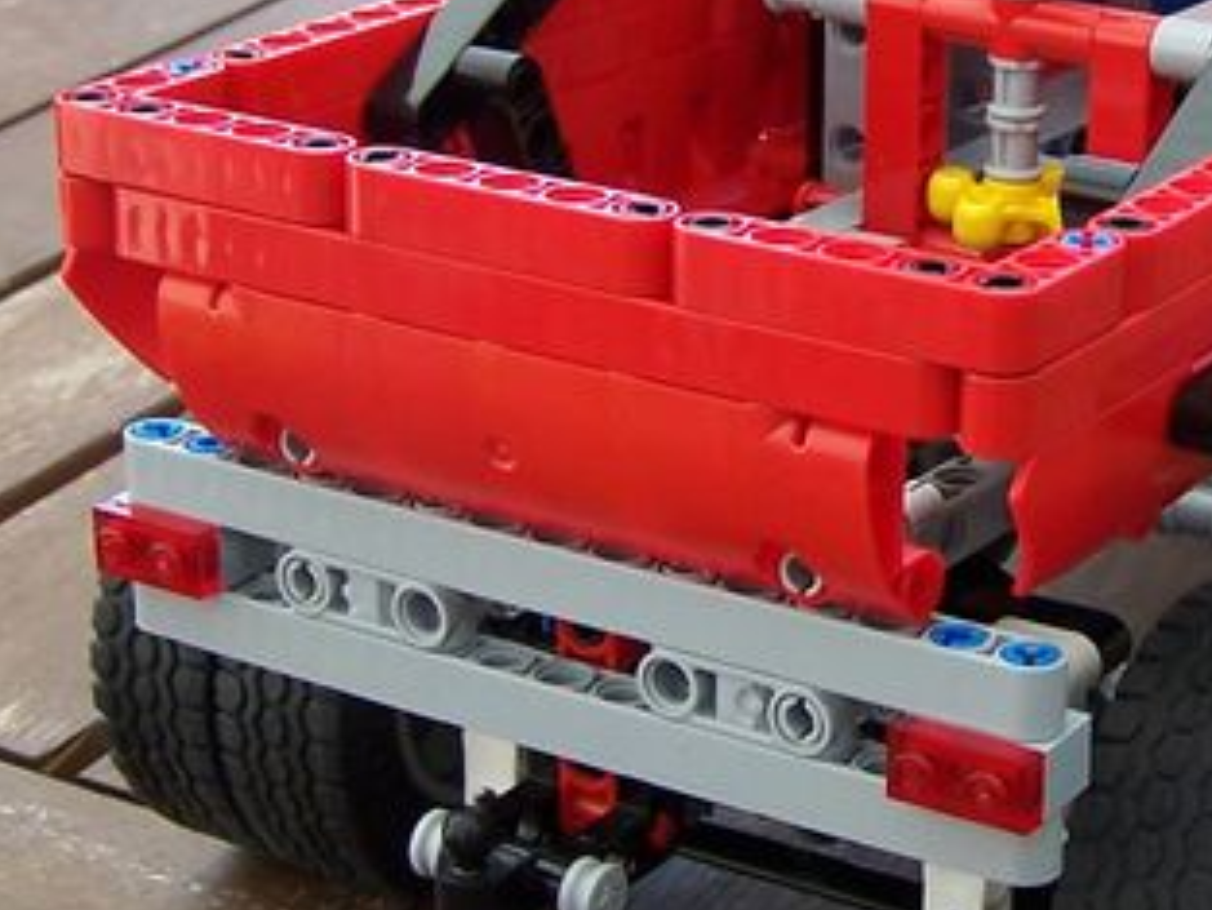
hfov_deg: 19.8
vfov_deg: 15.2
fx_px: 3398
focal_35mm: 97
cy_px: 321
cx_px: 1100
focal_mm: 6.3
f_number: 2.8
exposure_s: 1/350
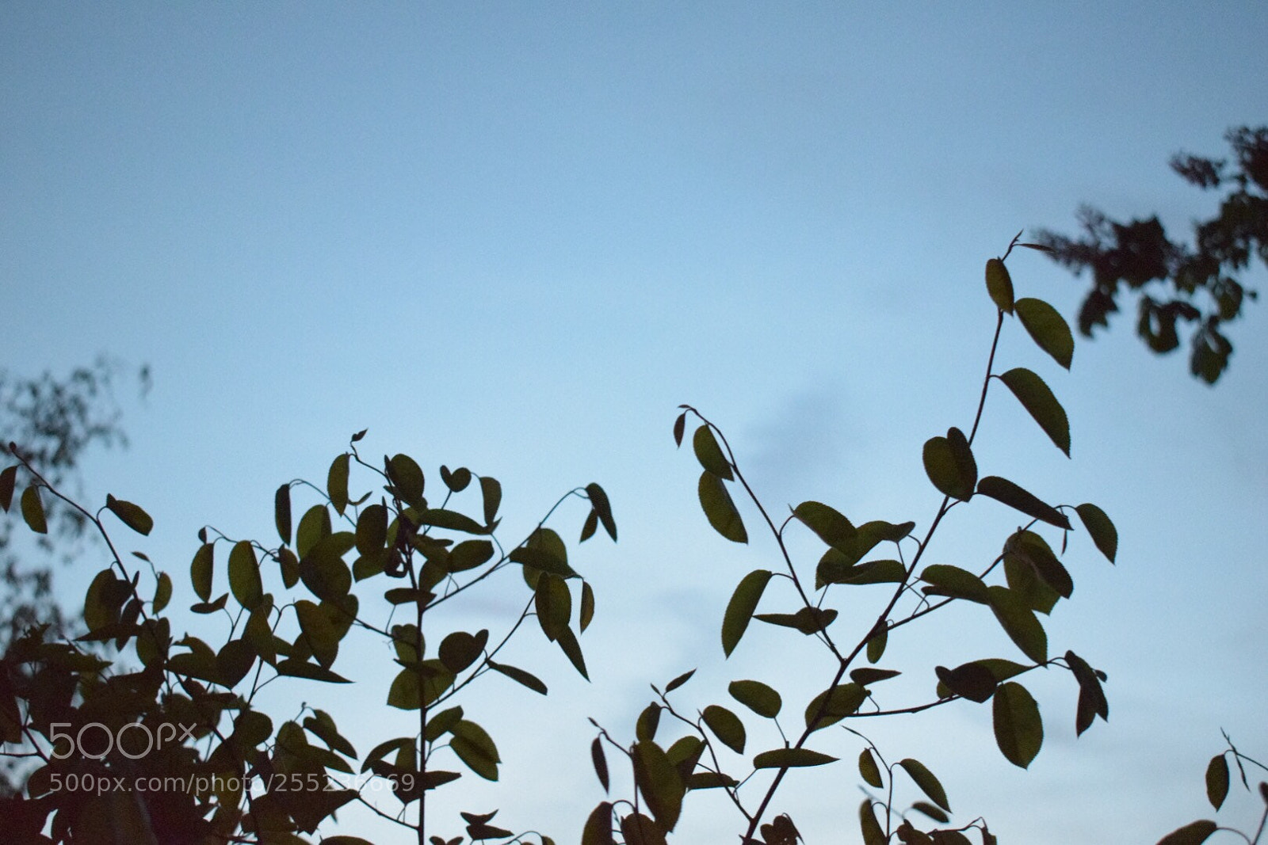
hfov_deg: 37.8
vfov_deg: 25.8
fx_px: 1849
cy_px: 422
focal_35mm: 52
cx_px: 634
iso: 12800
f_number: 4.5
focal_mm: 35
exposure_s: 1/40
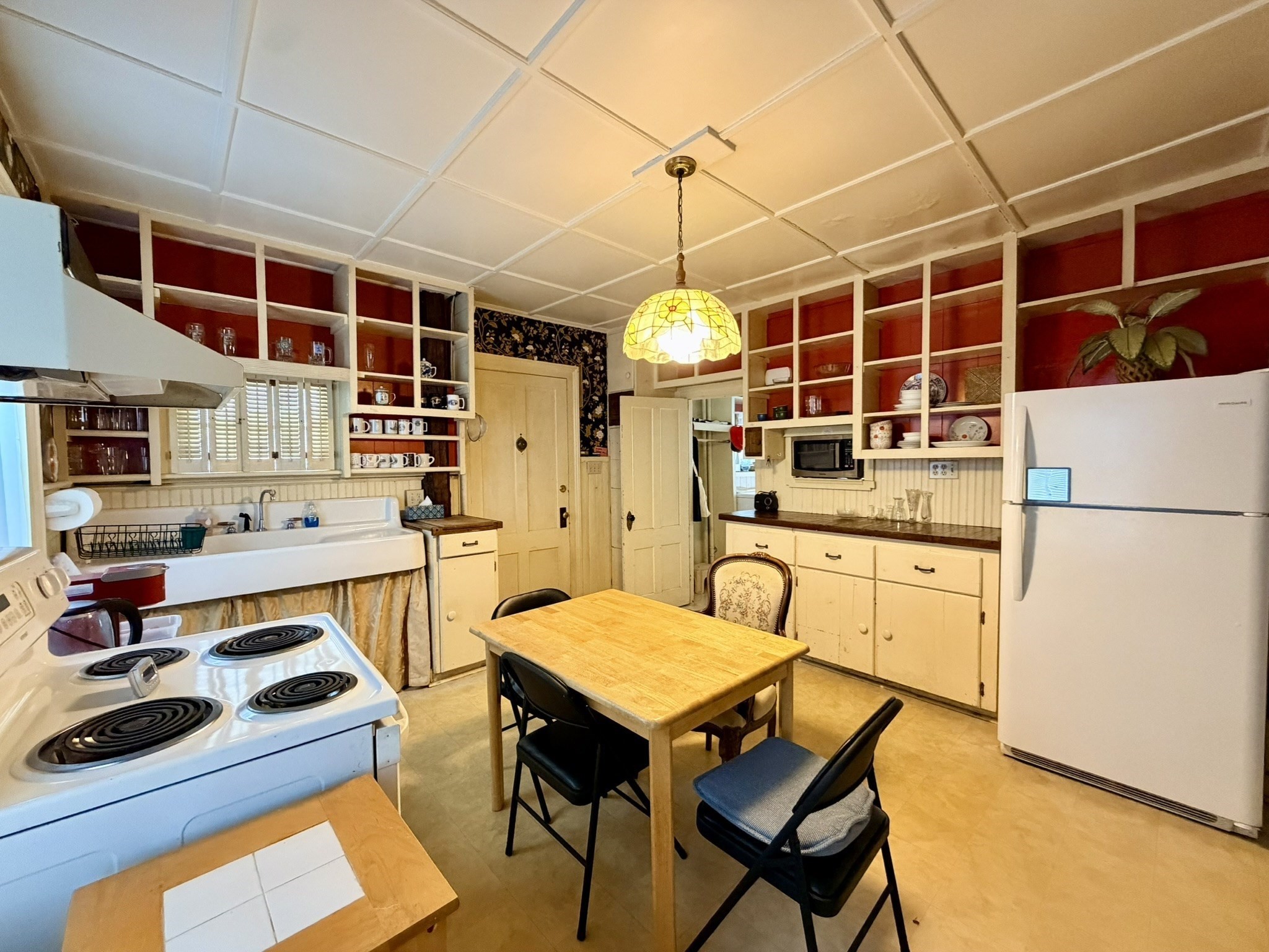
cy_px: 476
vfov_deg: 85.7
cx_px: 634
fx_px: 513
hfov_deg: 102.1
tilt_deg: -2.5
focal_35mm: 14
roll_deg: +1.3
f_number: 2.2
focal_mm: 2.22
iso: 640
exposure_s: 1/60
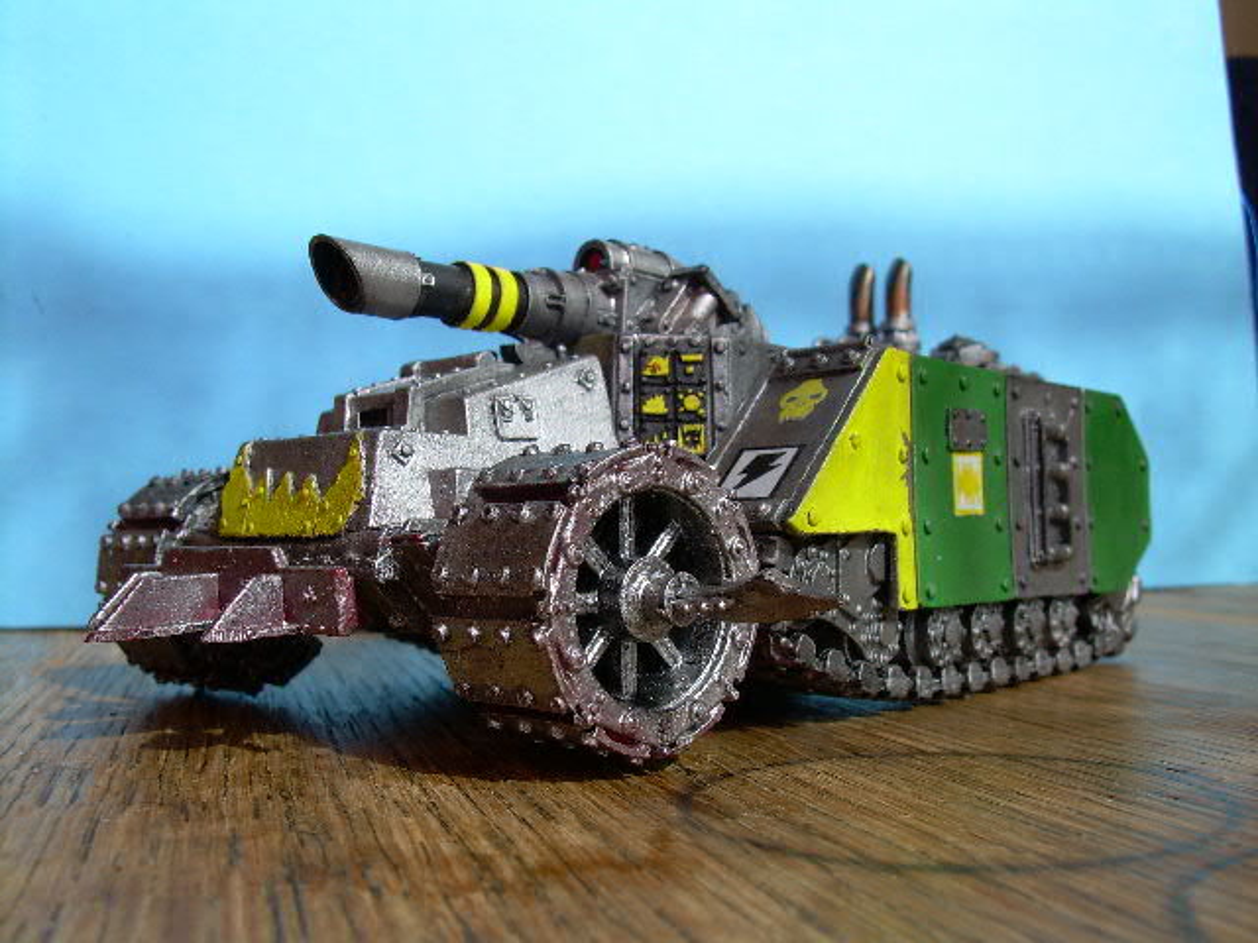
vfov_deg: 37.7
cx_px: 629
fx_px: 1381
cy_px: 472
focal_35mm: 38
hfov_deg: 49.0
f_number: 4.6
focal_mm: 6.3
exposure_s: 1/149
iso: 50
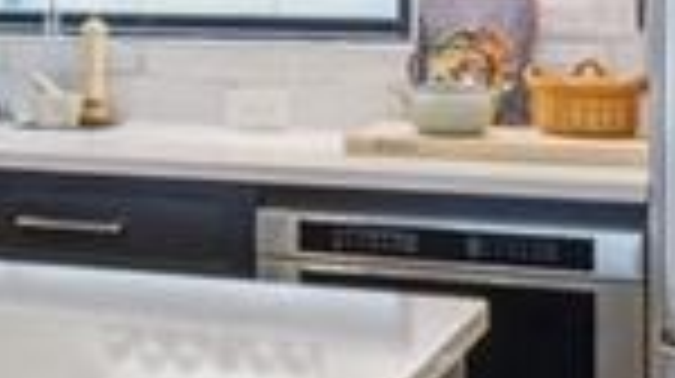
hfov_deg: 17.8
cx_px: -230
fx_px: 2002
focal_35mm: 112
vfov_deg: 10.7
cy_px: 29
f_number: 11
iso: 400
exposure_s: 1/2
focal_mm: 20
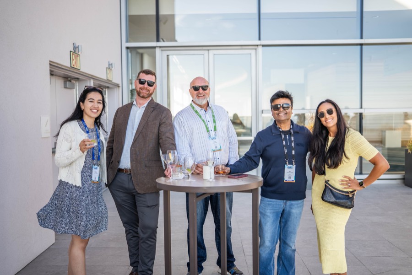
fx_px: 412
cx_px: 206
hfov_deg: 53.1
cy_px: 138
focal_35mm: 36
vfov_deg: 36.9
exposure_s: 1/400
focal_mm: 36
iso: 100
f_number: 2
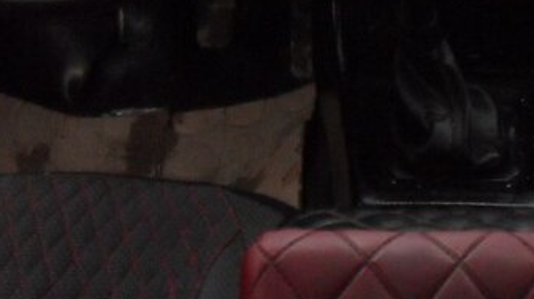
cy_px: -58
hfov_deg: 26.4
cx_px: 417
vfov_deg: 14.8
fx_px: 1118
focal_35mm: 79
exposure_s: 1/45
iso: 400
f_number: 4
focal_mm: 6.6
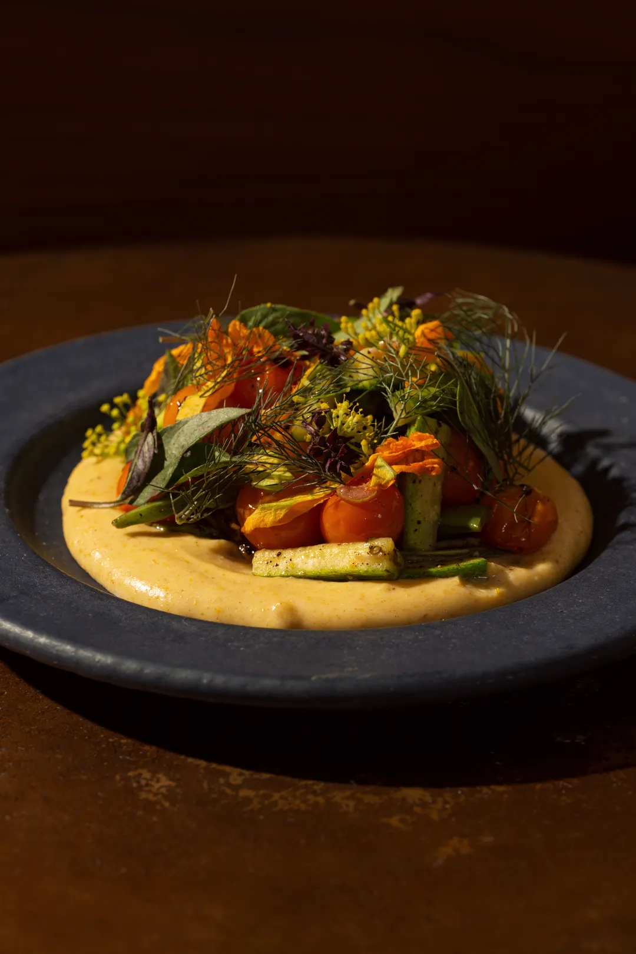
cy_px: 477
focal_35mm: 105
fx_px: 2782
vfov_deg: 19.5
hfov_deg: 13.0
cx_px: 318
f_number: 9
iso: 250
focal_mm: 105
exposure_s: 1/125
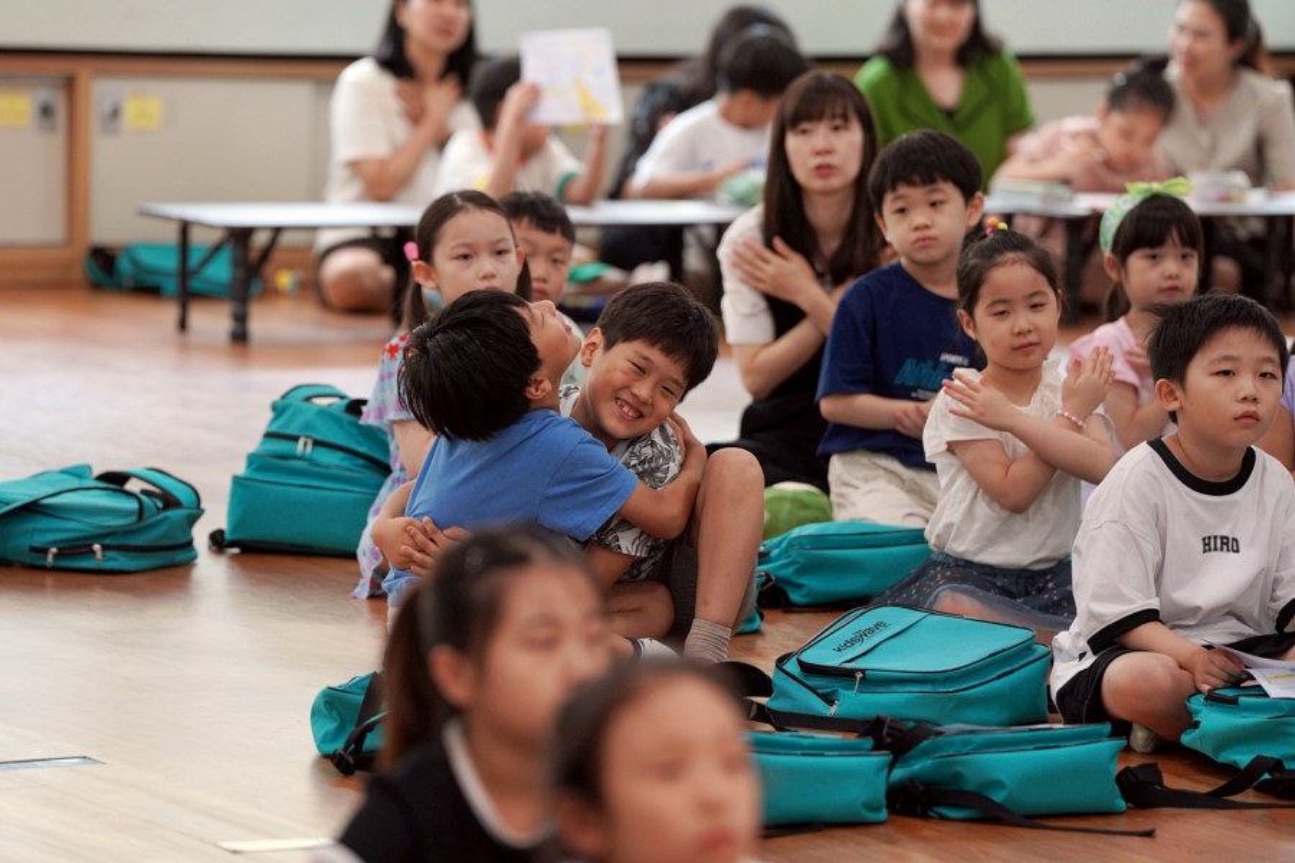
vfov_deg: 6.9
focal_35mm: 200
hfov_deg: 10.3
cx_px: 648
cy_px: 432
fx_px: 7194
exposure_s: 1/250
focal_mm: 200
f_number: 4
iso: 1250
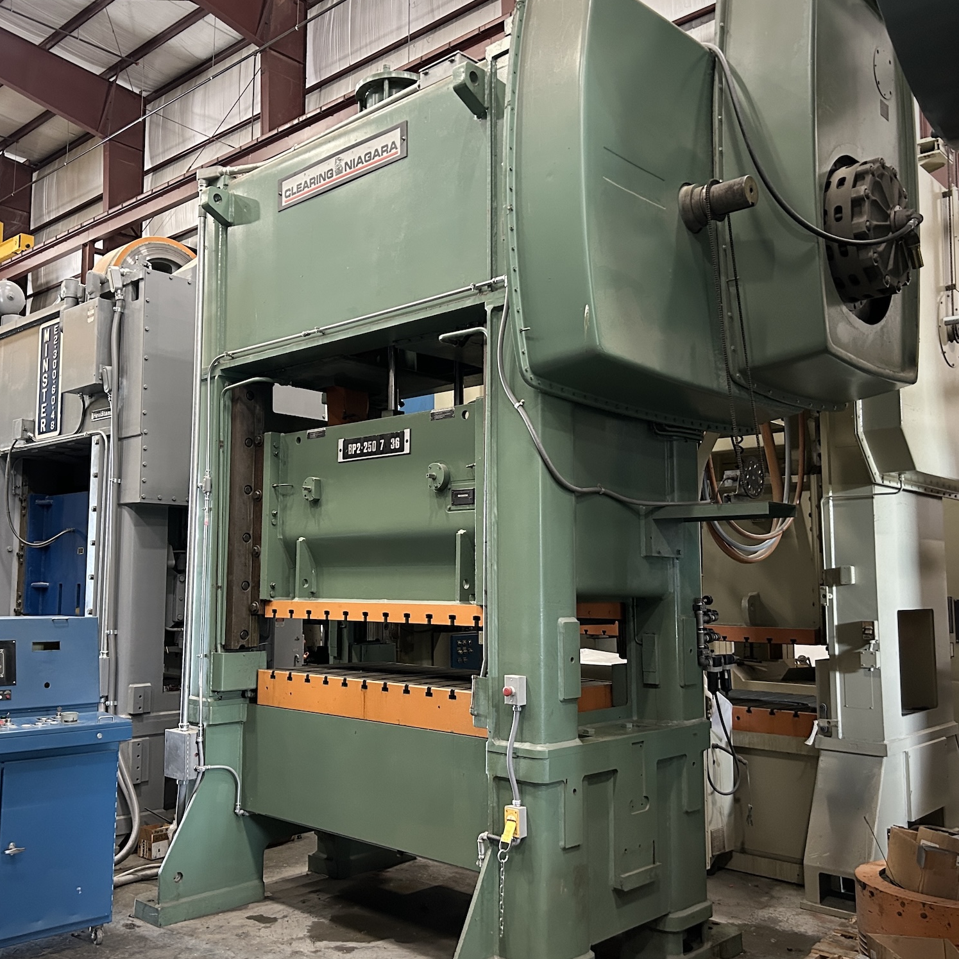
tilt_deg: +5.4
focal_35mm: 31
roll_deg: -1.9
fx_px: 972
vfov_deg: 52.5
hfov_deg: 52.3
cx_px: 401
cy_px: 479
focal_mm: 5.7
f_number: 1.5
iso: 400
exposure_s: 1/40
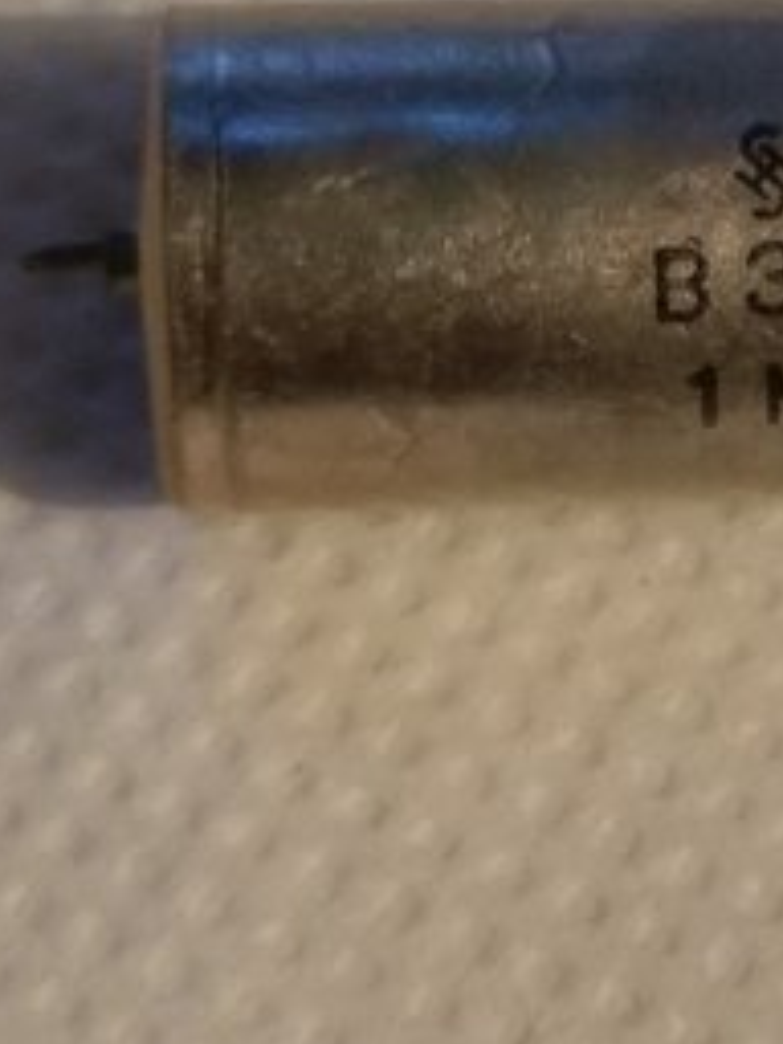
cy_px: 347
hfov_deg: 23.2
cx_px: 763
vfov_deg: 31.4
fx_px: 1840
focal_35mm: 61
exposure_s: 1/25
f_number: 1.8
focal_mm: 4.58
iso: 400
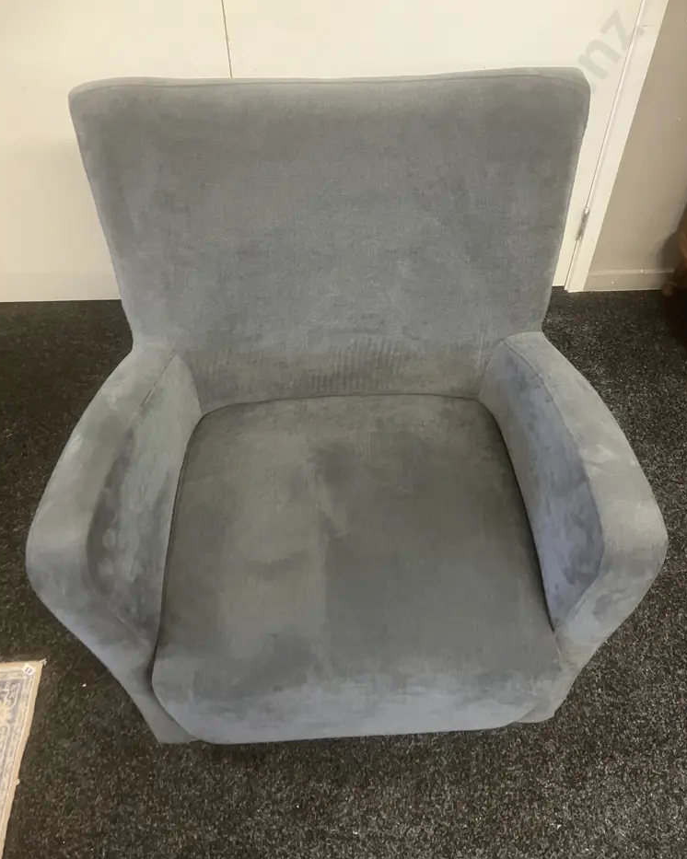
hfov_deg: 48.5
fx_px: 763
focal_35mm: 30
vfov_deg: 58.7
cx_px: 345
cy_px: 396
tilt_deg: -46.8
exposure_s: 1/33
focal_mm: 3.99
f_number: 1.8
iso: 250
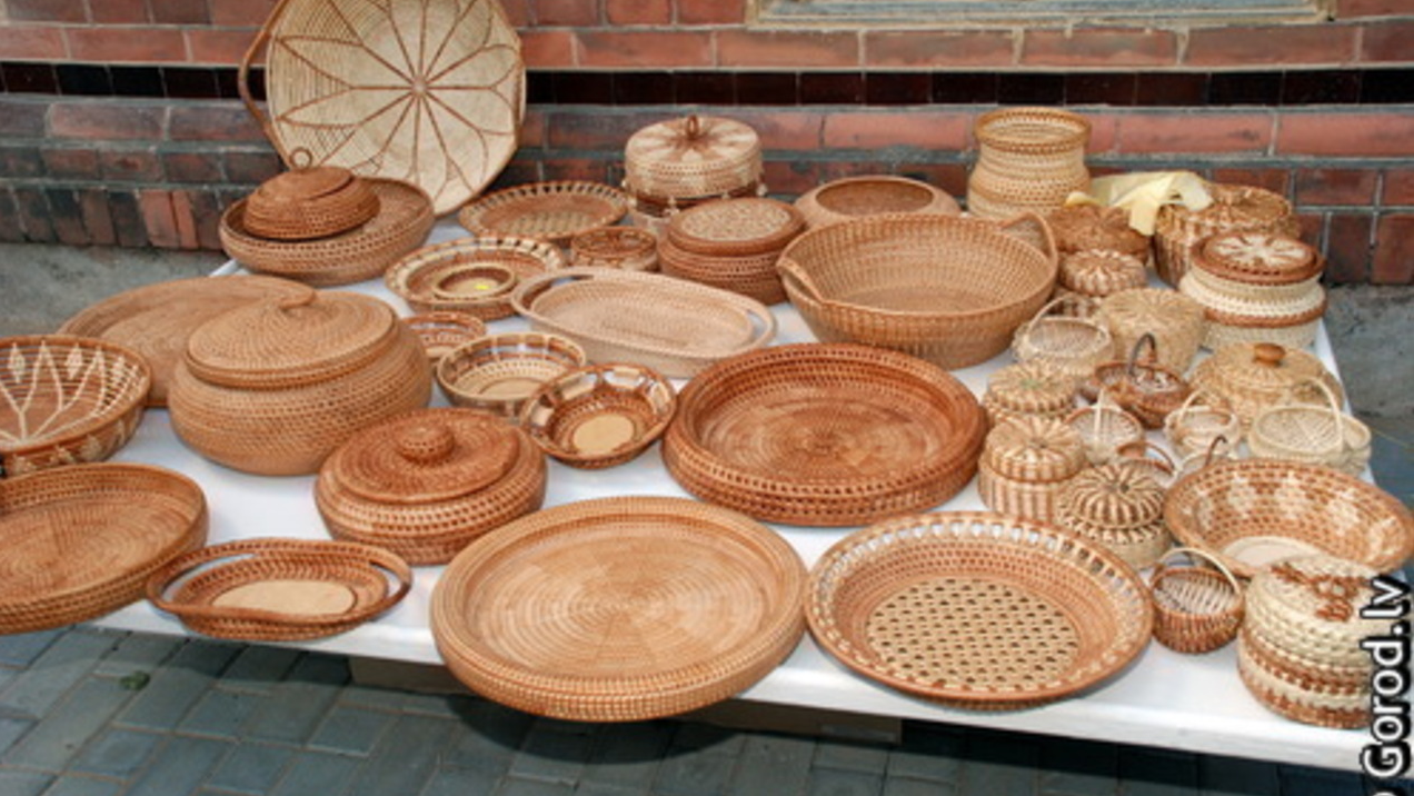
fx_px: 1425
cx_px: 705
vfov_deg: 31.2
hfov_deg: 52.8
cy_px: 376
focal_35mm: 38
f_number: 6.7
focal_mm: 24
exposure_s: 1/200
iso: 400
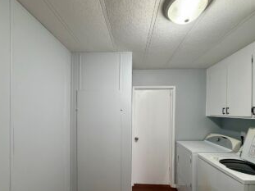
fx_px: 133
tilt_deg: -0.2
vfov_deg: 70.9
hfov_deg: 87.8
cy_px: 113
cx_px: 126
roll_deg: -0.4
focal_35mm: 18
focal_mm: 2.22
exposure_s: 1/60
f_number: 2.2
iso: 200
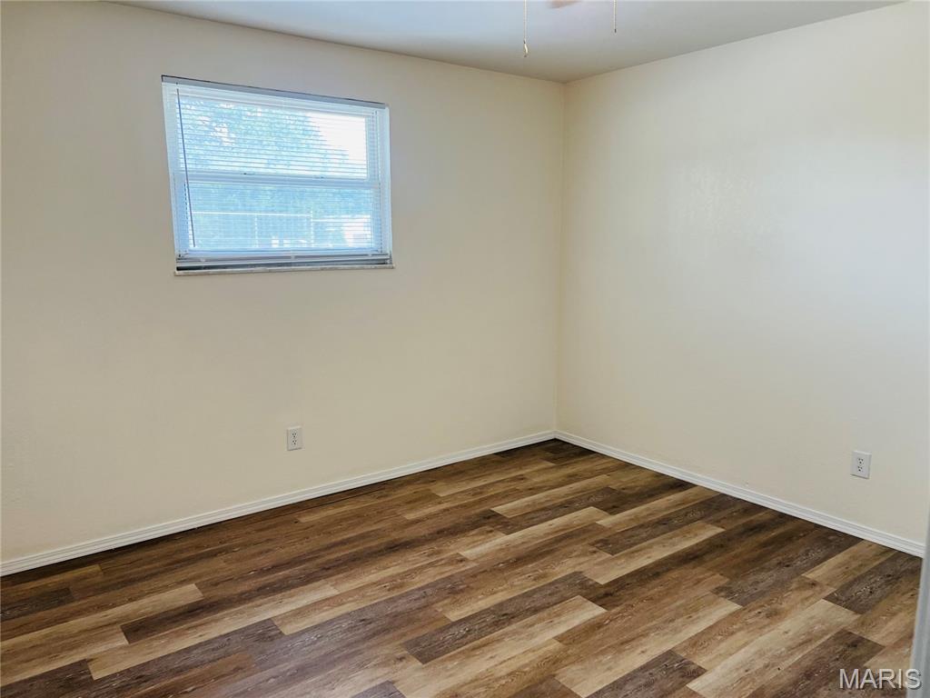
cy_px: 349
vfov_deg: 53.1
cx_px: 465
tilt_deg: -9.2
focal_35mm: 26
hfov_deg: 67.3
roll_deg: +0.8
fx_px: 699
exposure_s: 1/60
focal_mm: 5.7
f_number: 1.5
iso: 64
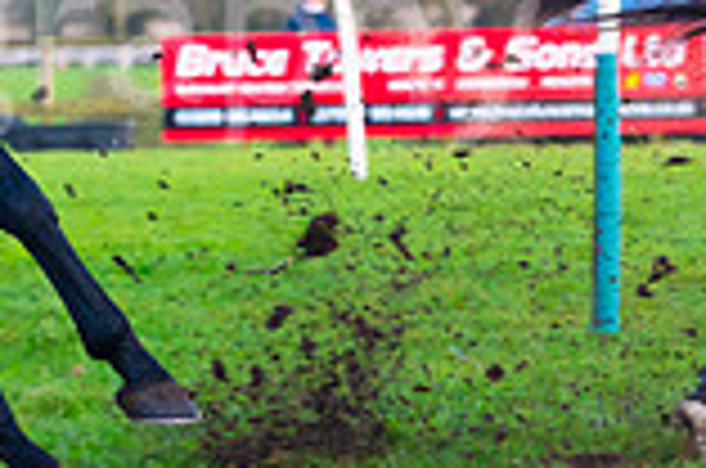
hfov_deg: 6.8
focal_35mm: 303
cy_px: -180
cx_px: -27
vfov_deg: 4.5
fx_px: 5930
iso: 1250
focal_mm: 82
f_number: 3.5
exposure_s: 1/1000
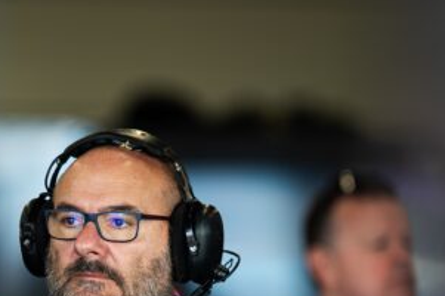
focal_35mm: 412
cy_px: 218
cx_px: 86
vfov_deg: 3.3
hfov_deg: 5.0
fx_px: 5087
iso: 640
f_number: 2
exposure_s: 1/320
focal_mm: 200
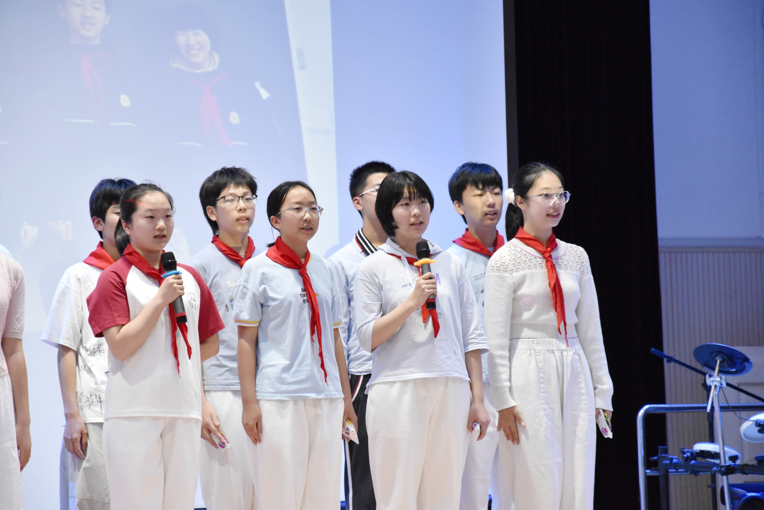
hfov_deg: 13.0
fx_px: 3342
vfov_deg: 8.7
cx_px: 382
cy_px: 255
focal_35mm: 158
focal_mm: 105
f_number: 5.6
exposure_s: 1/125
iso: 3200
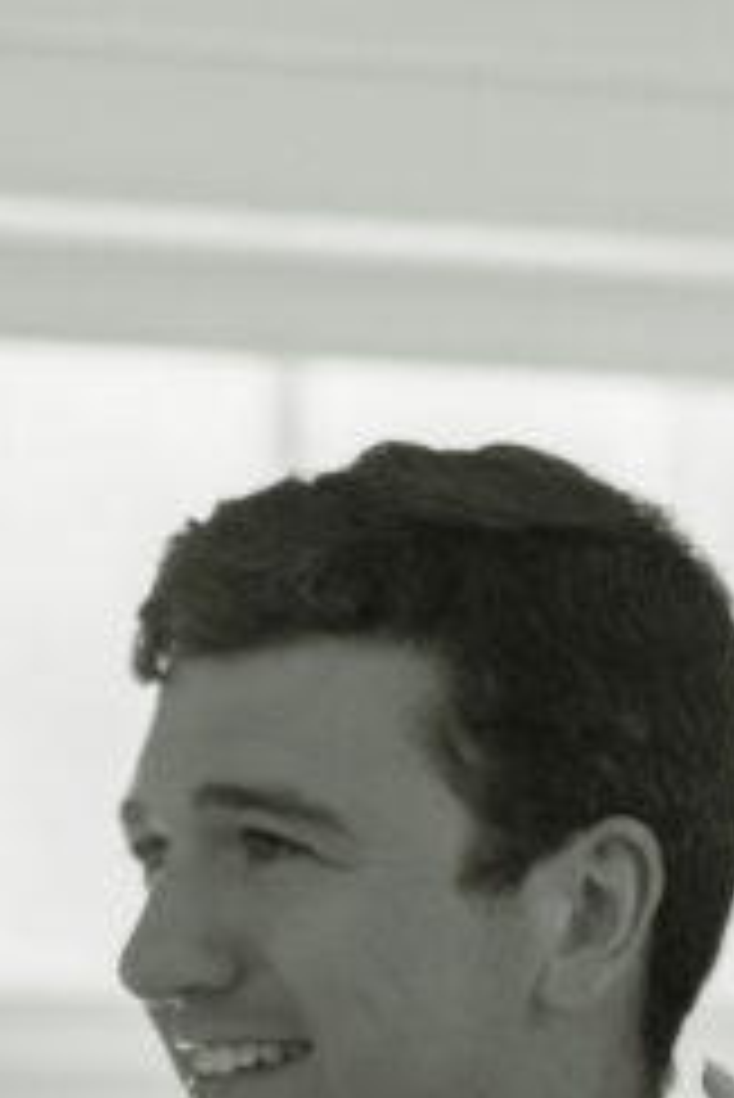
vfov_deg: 5.8
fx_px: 10871
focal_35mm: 356
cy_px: 1395
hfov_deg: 3.9
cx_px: 455
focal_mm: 85
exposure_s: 1/1250
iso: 1400
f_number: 1.8
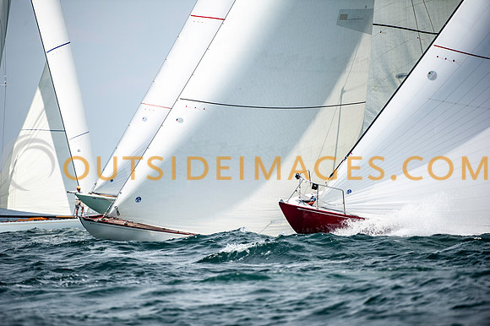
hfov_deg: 5.7
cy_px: 163
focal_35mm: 360
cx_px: 245
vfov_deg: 3.8
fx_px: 4897
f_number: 5
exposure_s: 1/3200
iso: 400
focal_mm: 360
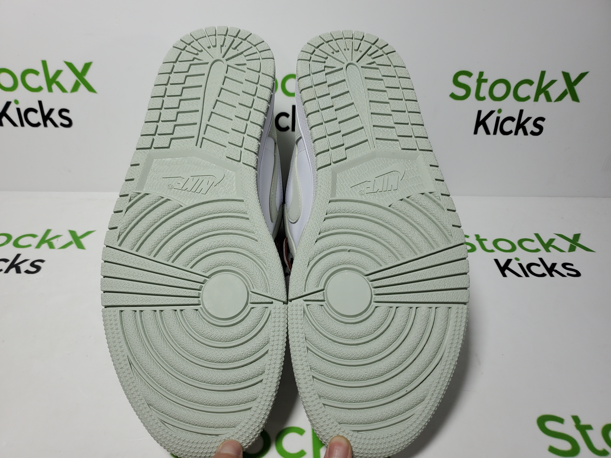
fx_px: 459
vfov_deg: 53.1
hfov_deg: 67.3
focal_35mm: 26
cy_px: 229
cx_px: 306
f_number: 1.5
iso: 50
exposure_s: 1/647
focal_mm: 4.3
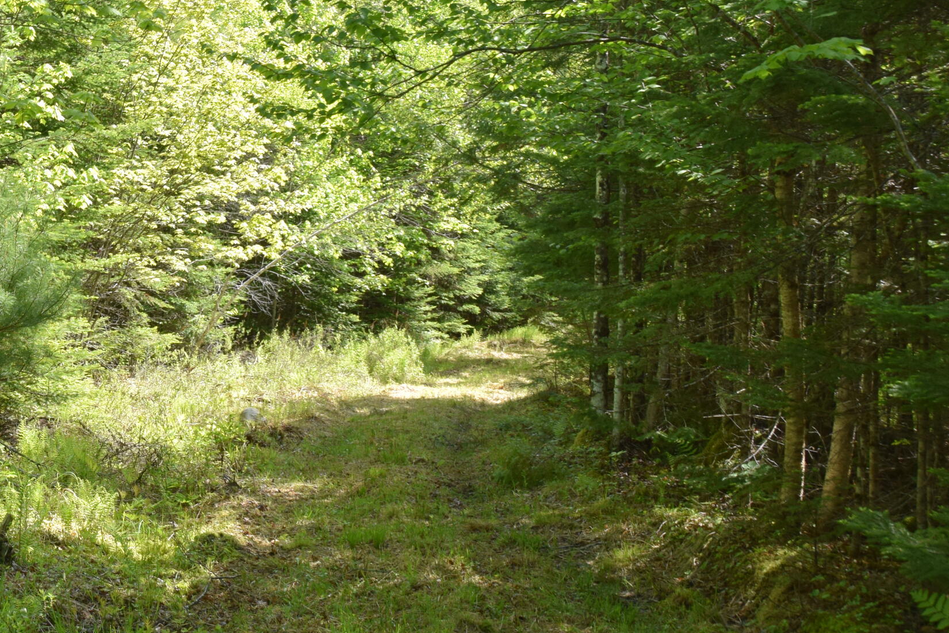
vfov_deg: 22.6
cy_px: 237
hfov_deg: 33.0
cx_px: 292
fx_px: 1582
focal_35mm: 60
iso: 360
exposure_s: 1/250
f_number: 8
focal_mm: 22
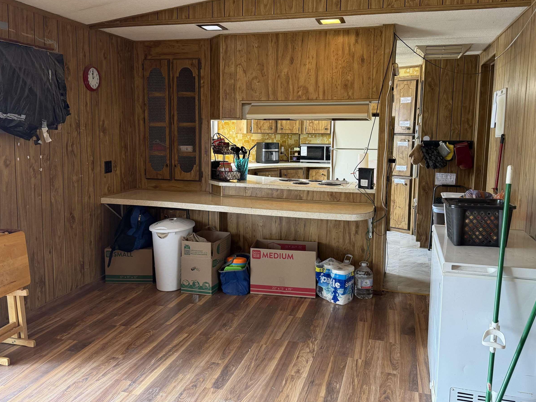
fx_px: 480
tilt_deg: -7.1
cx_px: 259
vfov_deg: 45.4
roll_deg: -0.9
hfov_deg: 58.3
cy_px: 185
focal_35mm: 31
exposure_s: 1/73
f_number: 1.78
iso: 200
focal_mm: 6.76
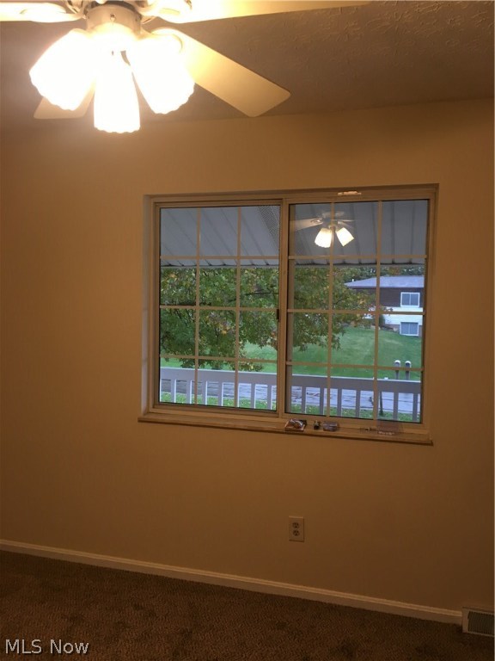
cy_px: 330
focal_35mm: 29
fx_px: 553
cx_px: 248
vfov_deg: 61.7
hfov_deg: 48.2
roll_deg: -2.2
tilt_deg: -2.6
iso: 50
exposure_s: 1/30
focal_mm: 4.15
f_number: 2.2
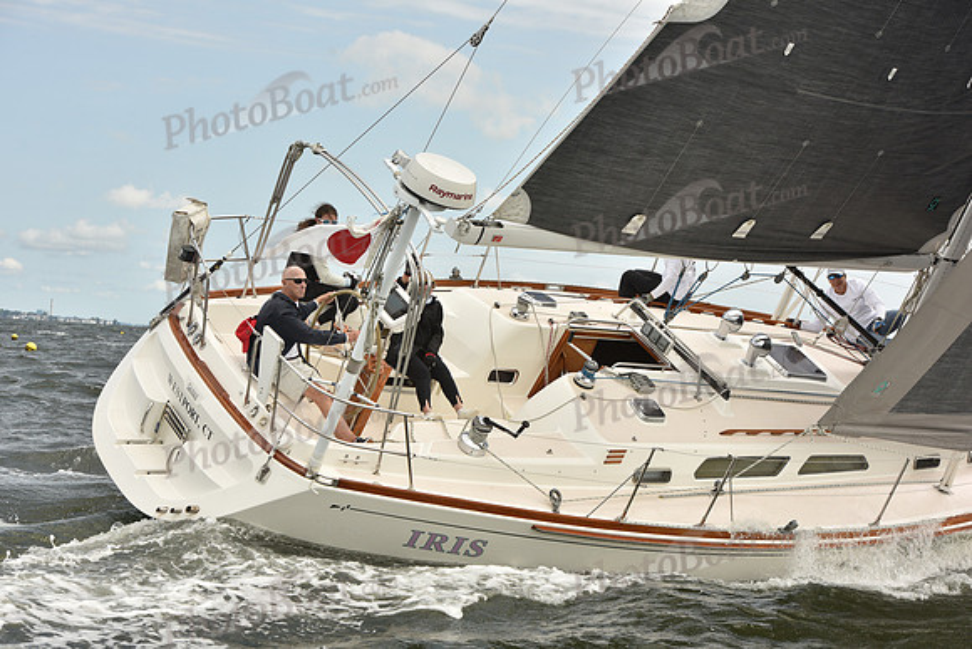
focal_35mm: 80
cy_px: 324
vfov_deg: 17.1
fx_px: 2160
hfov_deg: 25.4
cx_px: 486
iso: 250
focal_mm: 80
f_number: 8
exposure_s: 1/800
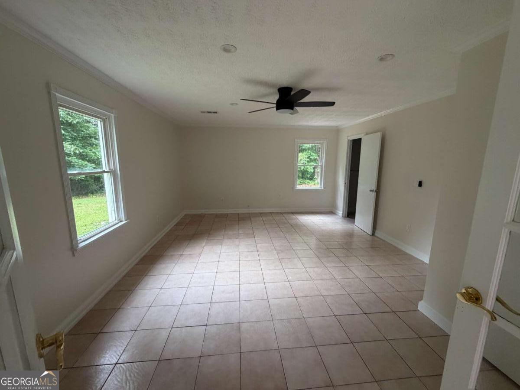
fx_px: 210
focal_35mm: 14
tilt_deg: -9.5
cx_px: 260
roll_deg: +0.3
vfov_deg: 85.7
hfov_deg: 102.1
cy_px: 195
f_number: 2.2
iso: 160
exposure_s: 1/60
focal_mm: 2.22
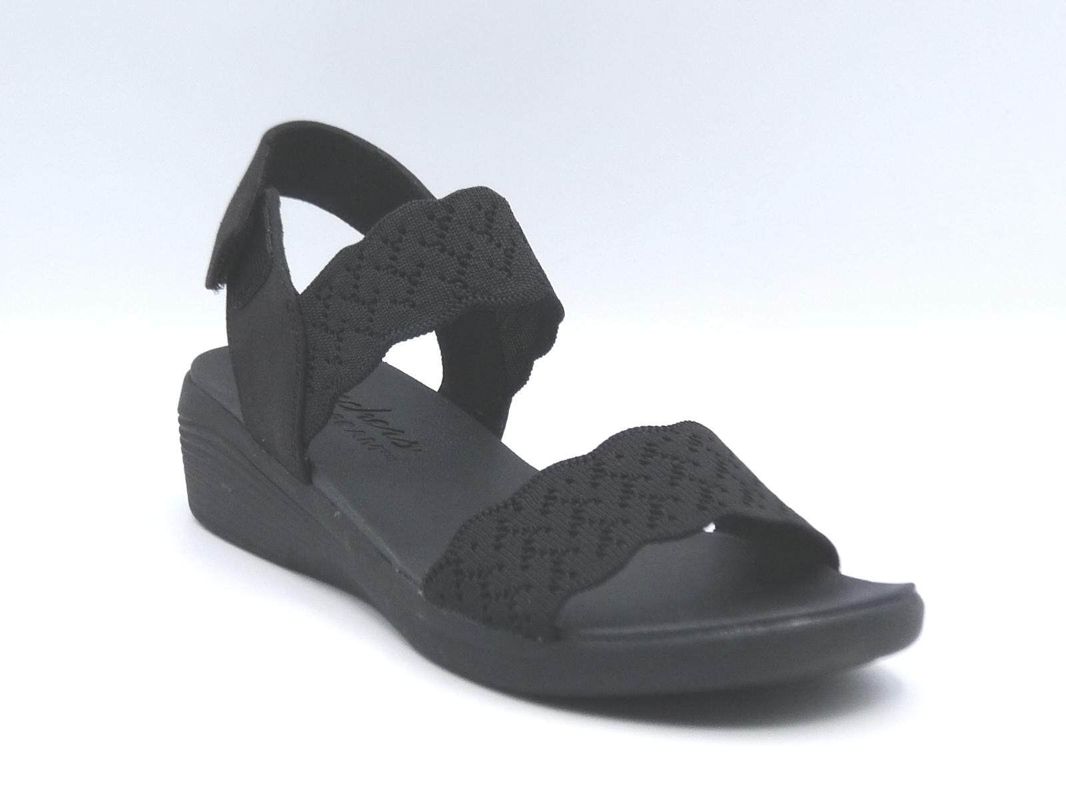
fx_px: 2125
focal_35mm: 69
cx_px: 533
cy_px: 400
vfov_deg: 21.3
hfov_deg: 28.2
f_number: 4.5
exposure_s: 1/250
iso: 100
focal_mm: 6.9
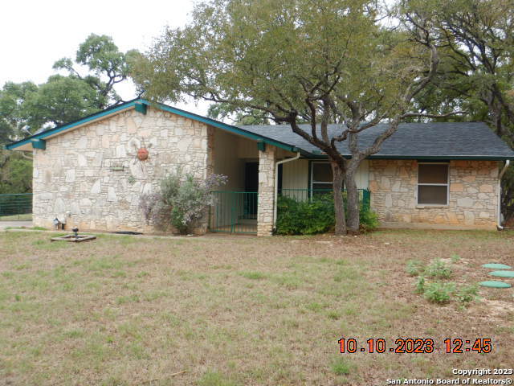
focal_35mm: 34
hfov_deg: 54.0
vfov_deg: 41.8
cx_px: 257
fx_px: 505
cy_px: 193
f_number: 4.2
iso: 125
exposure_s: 1/250
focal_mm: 6.1
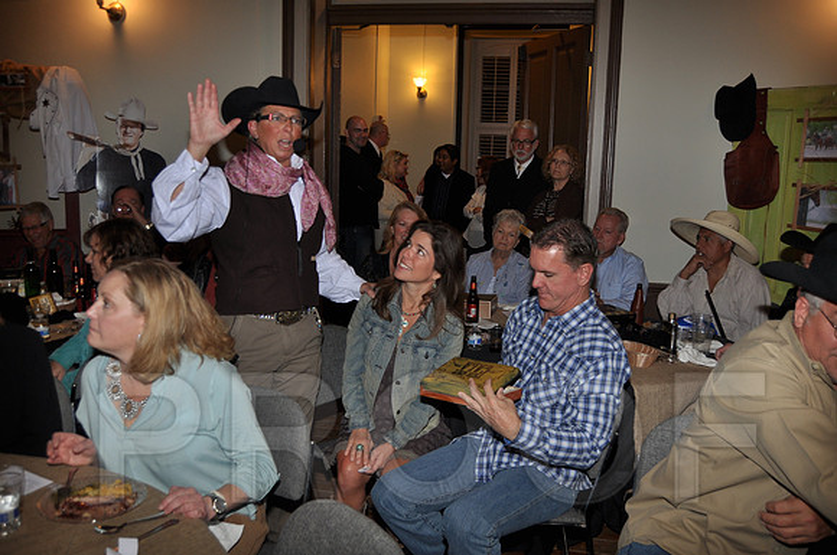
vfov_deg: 43.5
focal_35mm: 30
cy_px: 278
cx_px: 418
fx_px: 697
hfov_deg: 62.0
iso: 250
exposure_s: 1/60
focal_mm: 20
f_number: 4
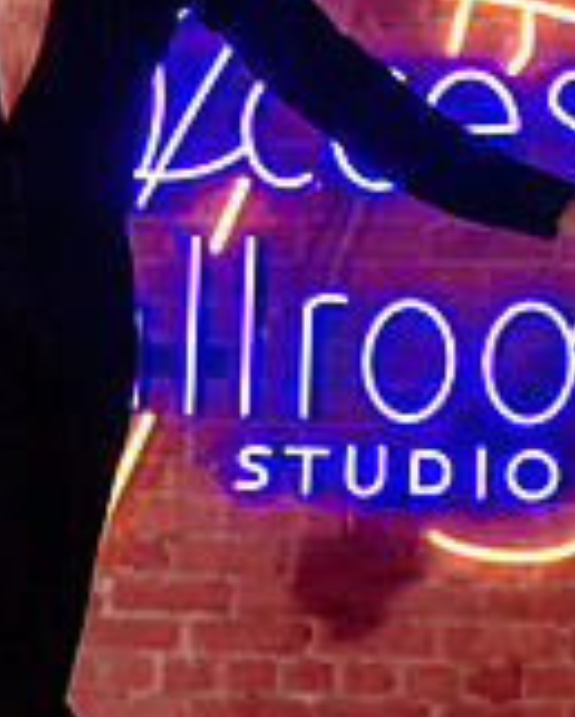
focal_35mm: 162
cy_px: 517
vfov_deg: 11.9
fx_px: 3443
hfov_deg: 9.1
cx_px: -447
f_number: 2
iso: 800
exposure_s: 1/400
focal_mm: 38
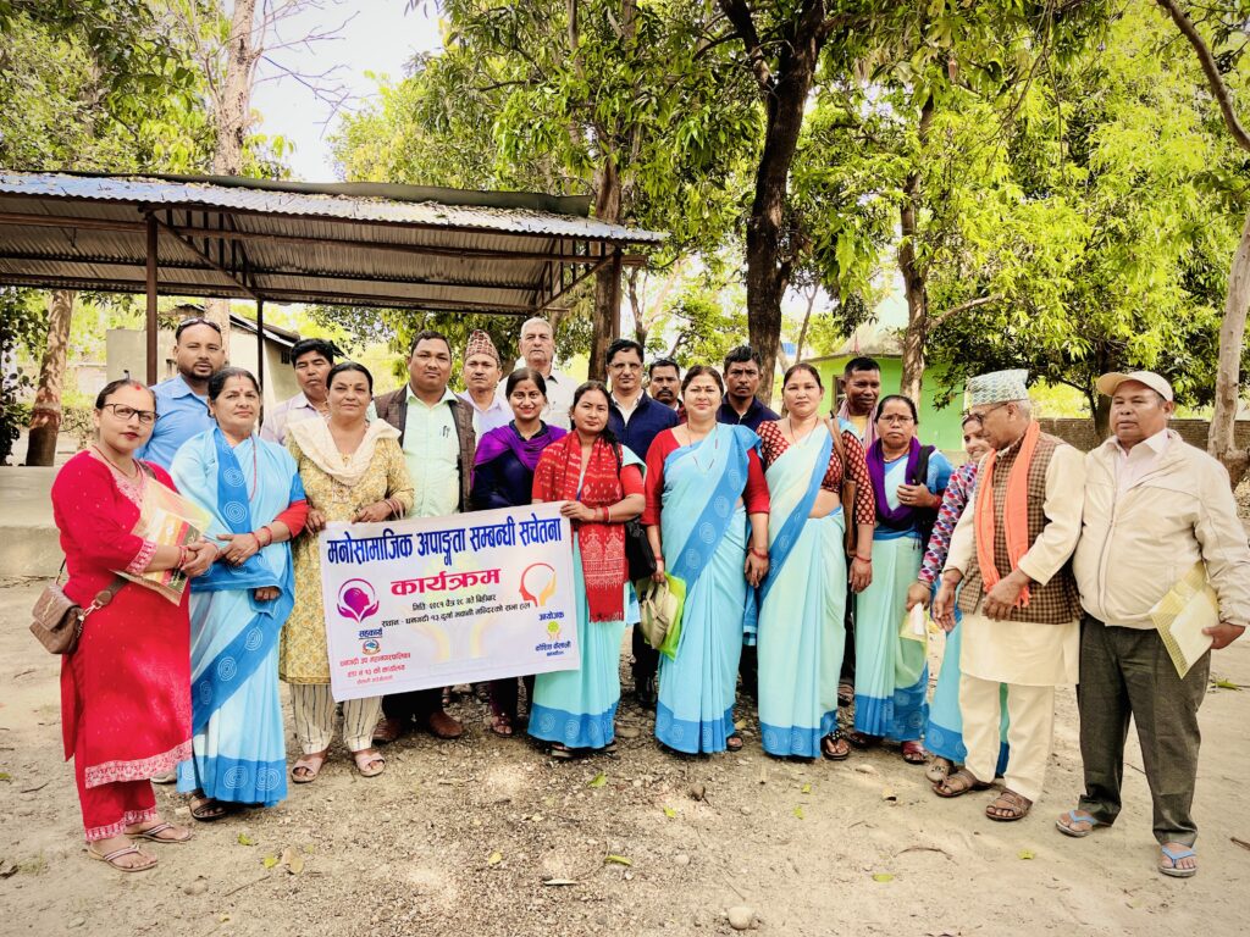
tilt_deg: -3.0
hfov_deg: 67.3
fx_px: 939
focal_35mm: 26
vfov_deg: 53.1
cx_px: 625
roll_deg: -0.8
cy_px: 468
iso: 50
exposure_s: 1/350
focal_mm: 5.1
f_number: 1.6
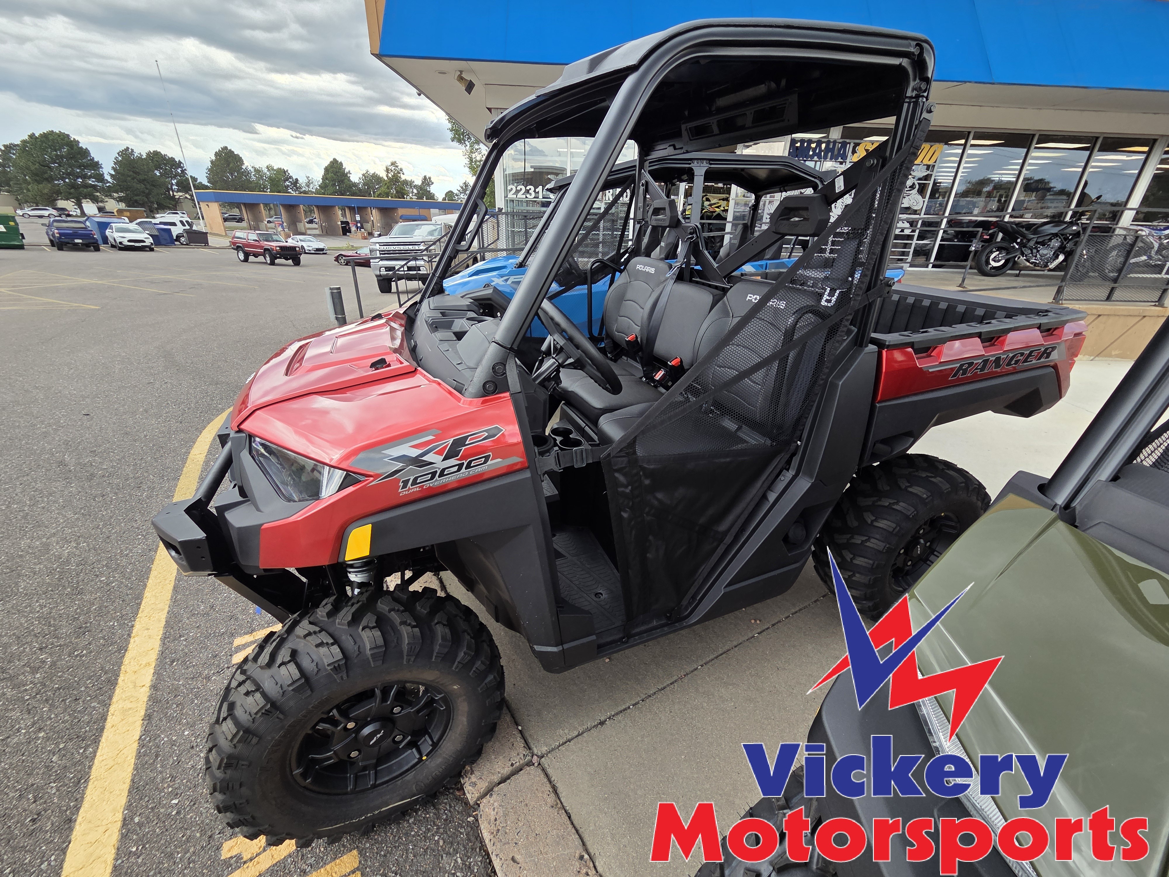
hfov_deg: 106.2
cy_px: 438
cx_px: 584
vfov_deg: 89.9
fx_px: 439
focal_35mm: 13
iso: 50
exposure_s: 1/203
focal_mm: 2.2
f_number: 2.2
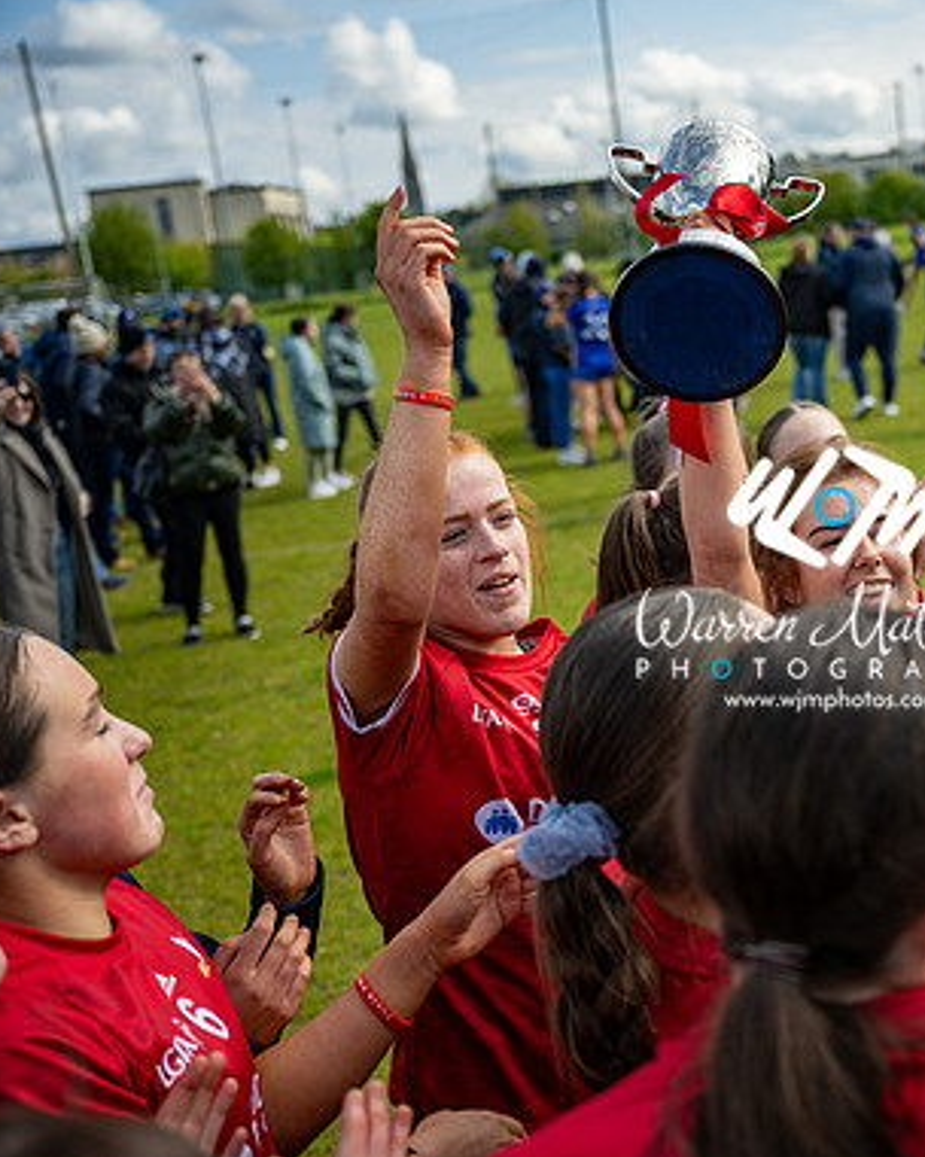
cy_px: 574
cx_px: 834
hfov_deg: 27.6
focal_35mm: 53
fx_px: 1814
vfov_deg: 35.4
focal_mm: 37
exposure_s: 1/1600
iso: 100
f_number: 2.8
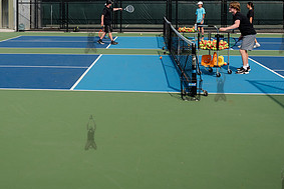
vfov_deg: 22.3
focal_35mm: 60
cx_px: 90
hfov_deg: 33.0
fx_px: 474
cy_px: 36
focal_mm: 29
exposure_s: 1/2500
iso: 320
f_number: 4.5
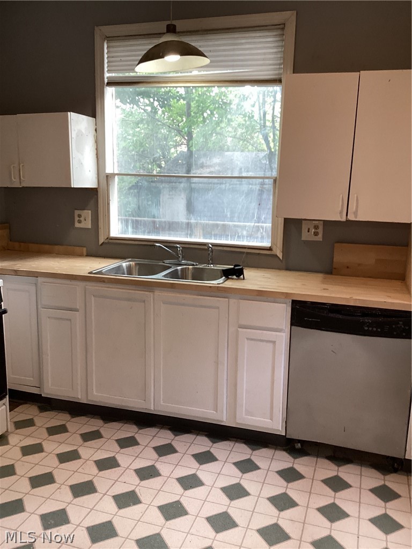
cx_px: 206
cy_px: 274
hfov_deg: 45.4
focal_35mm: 31
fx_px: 492
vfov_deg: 58.4
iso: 125
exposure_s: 1/60
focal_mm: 3.3
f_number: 2.4
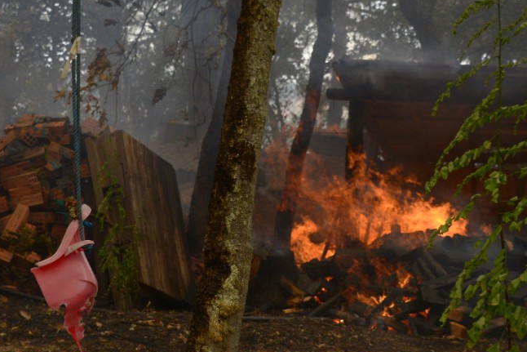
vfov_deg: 20.9
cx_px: 339
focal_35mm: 65
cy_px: 214
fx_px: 952
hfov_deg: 30.8
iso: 400
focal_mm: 35
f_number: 7.1
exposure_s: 1/320
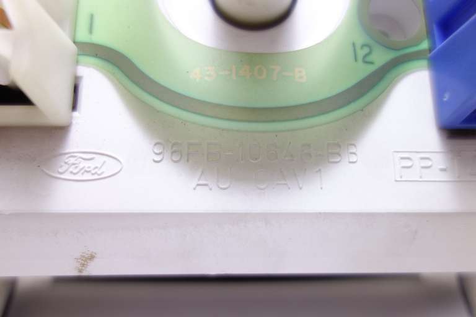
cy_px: 158
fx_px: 370
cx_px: 238
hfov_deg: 65.5
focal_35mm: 28
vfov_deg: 46.4
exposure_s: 1/40
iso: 125
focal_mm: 10.4
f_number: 1.8
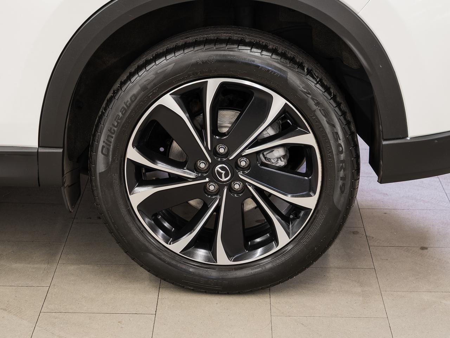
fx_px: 1132
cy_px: 176
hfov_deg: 22.5
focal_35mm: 87
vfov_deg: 17.0
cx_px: 218
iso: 100
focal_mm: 70
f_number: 5.6
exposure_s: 1/4
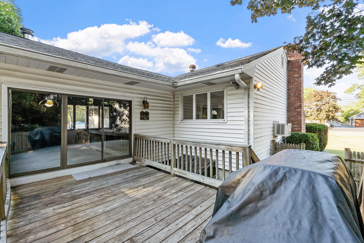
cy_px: 122
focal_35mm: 15
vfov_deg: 77.3
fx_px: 152
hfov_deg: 100.4
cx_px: 182
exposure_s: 1/125
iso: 500
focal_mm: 10
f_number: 8
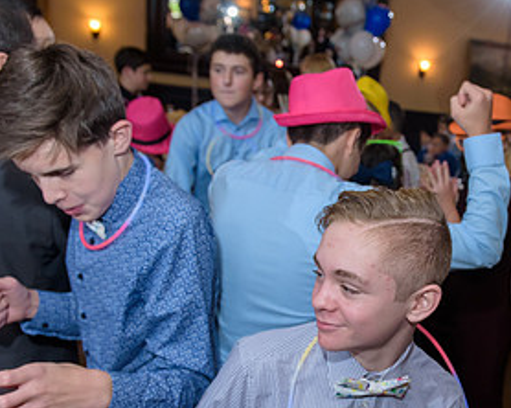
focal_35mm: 47
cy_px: 280
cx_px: 382
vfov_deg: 31.7
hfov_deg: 38.6
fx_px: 710
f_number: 3.2
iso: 1600
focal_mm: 24
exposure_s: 1/125
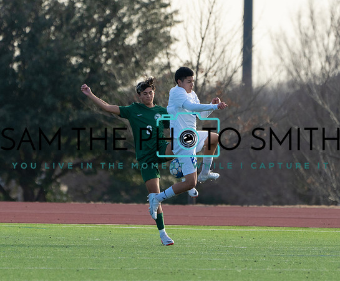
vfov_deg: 2.0
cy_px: 160
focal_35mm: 804
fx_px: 8189
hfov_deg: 2.4
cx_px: 182
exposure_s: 1/1250
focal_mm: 400
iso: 640
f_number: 5.6
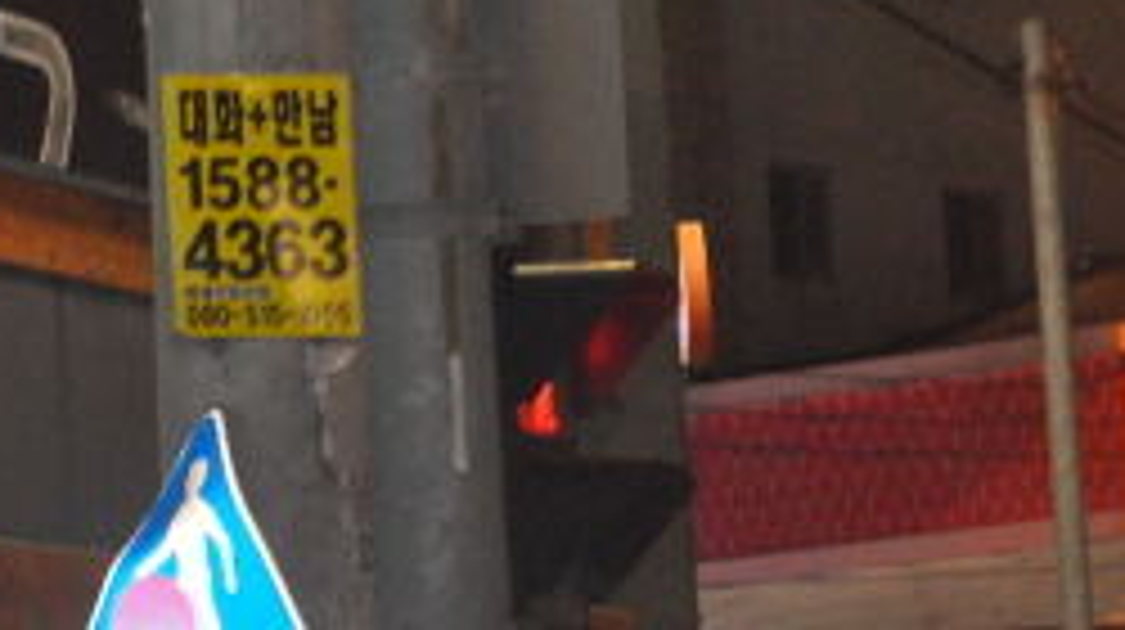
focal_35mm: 177
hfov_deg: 11.9
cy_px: 758
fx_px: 5274
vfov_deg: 6.8
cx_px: 1382
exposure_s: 1/60
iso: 3200
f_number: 8
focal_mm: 44
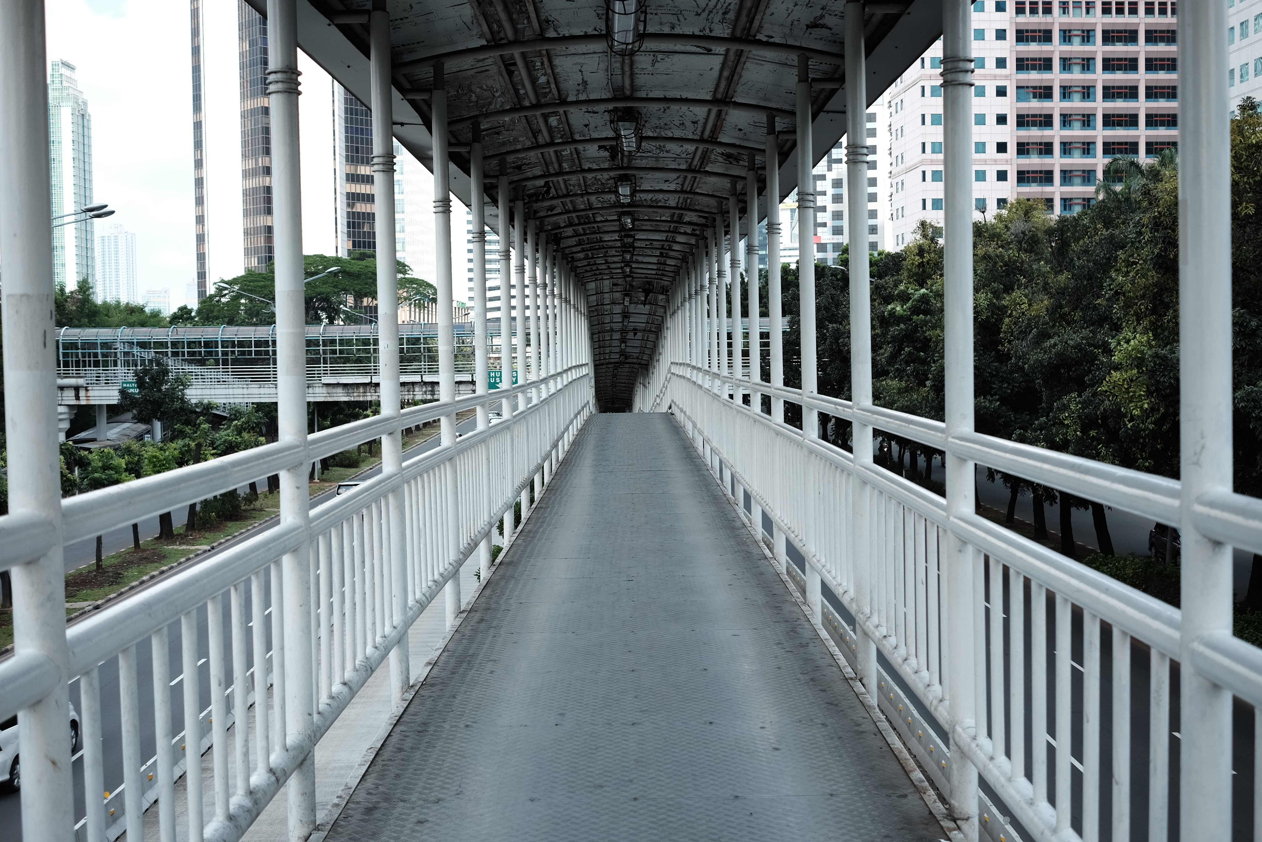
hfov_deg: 47.4
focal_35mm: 41
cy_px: 421
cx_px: 631
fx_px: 1437
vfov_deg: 32.6
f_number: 3.6
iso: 200
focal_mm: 27
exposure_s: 1/500
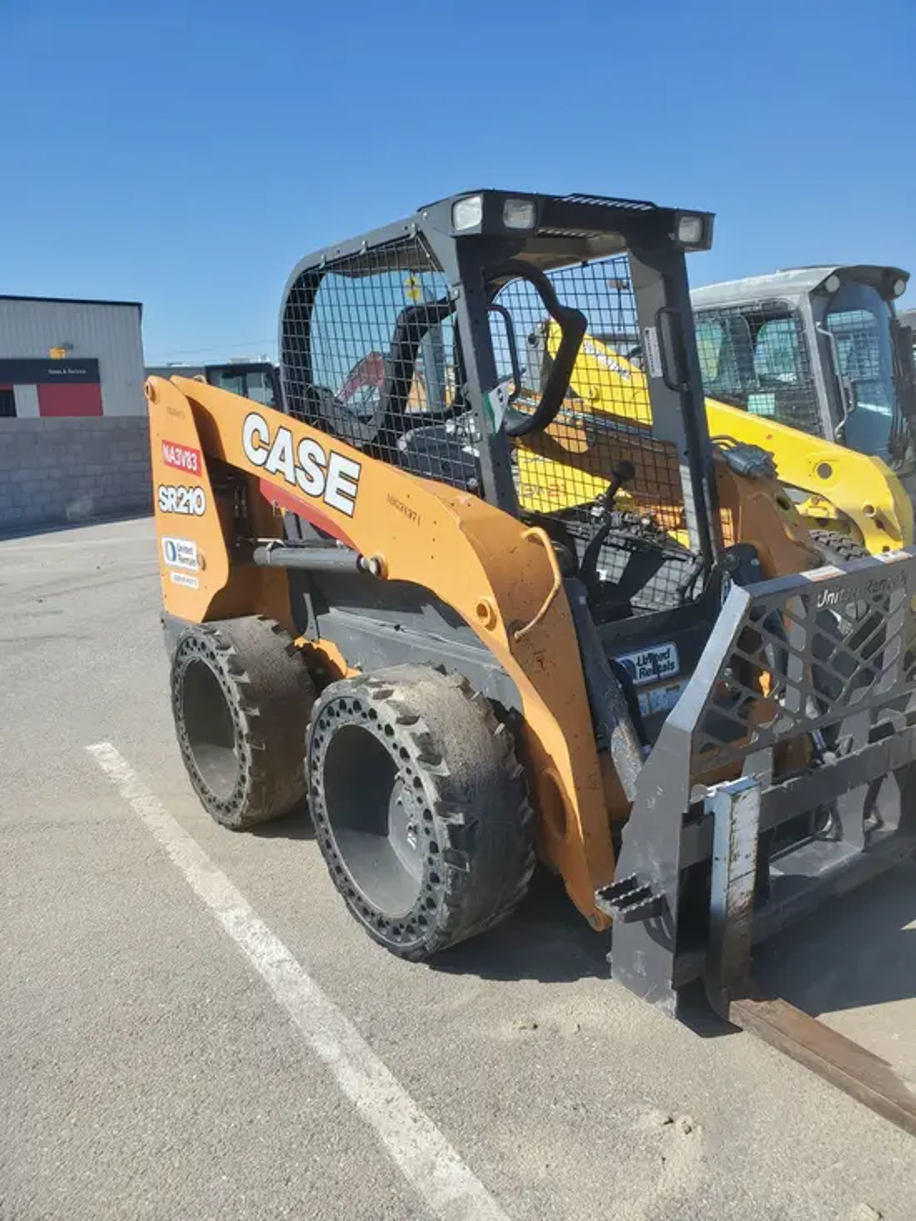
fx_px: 917
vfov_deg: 67.3
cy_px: 610
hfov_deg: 53.1
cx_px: 458
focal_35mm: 26
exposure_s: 1/1096
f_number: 2.4
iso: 50
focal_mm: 4.3
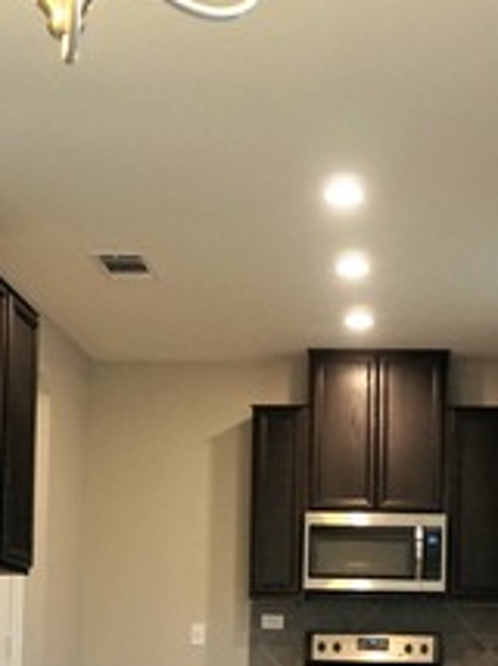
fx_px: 1326
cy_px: 598
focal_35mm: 69
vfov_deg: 27.2
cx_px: 324
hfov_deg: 21.2
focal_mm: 16
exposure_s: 1/160
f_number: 4
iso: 1250
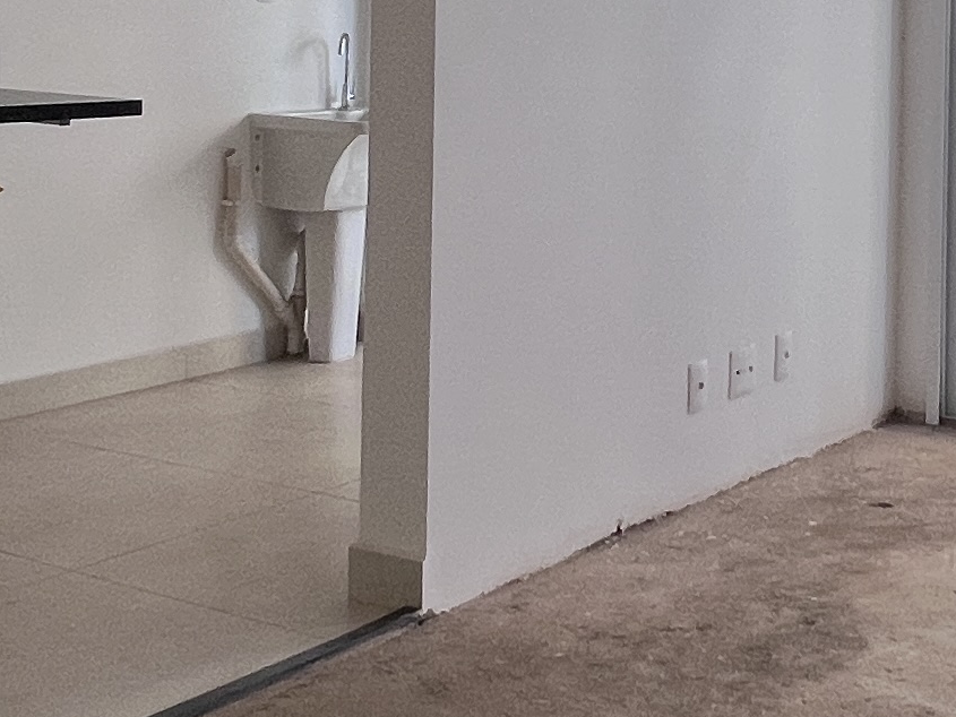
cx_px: 669
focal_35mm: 62
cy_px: -17
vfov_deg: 22.6
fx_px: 1713
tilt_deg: -0.2
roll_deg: -1.0
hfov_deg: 30.9
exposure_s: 1/99
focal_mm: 1.57
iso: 64
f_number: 1.8
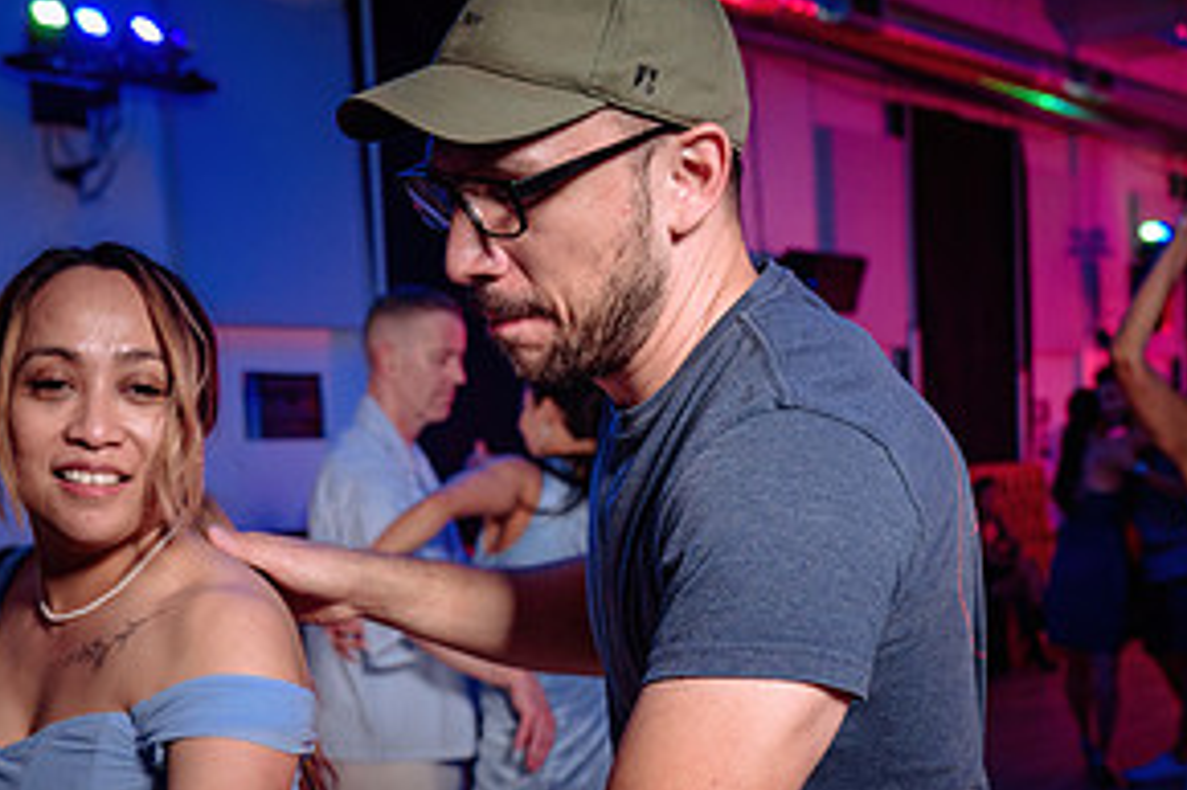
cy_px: 641
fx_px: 1845
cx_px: 585
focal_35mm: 56
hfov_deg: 35.7
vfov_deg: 23.8
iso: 500
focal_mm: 28
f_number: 3.5
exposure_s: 1/80
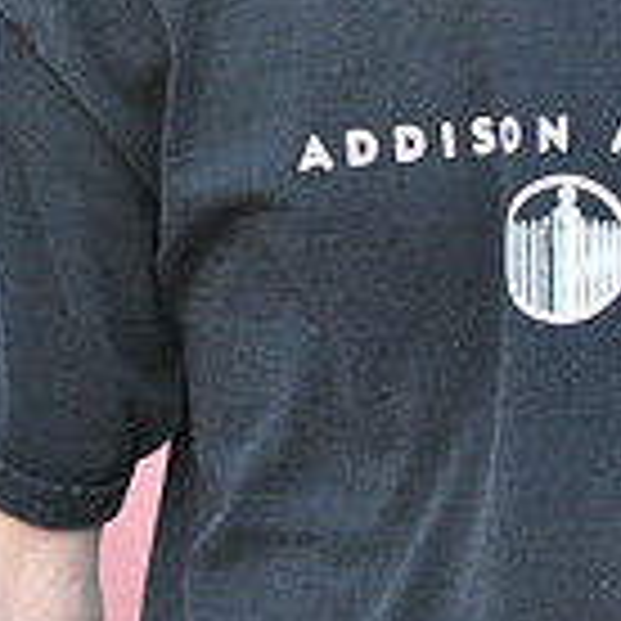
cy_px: -83
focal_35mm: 668
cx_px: -86
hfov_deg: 2.6
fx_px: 13554
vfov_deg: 2.6
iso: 1600
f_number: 4.8
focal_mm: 125
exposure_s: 1/250
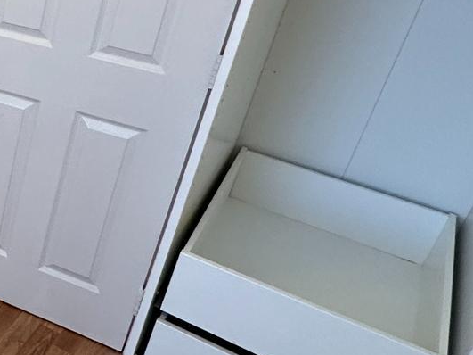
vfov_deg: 26.7
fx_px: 738
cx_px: -253
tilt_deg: -28.0
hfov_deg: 25.6
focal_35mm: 54
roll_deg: +0.8
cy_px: 89
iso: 200
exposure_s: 1/120
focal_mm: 2.22
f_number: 2.2
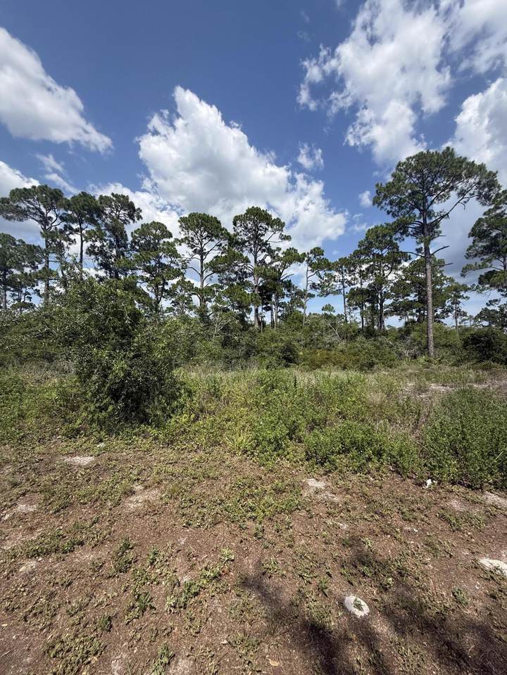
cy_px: 338
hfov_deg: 85.7
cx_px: 254
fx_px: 273
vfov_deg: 102.1
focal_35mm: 14
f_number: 2.2
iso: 50
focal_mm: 2.22
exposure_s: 1/2237
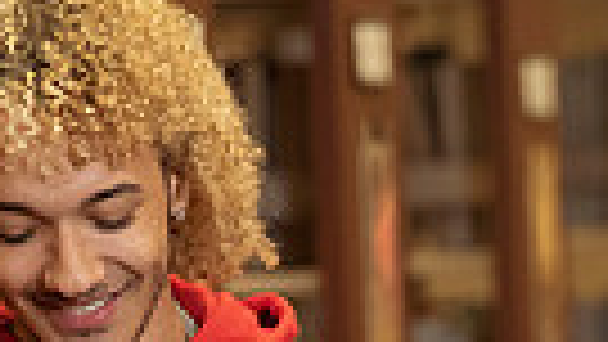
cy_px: 712
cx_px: 403
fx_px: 14400
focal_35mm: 893
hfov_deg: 2.4
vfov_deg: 1.4
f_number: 4.5
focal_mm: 190
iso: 1600
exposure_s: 1/200
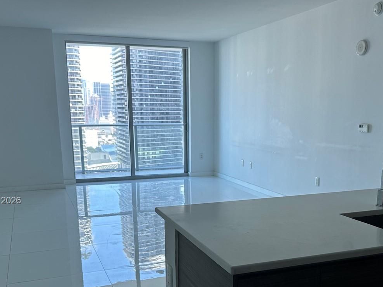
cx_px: 211
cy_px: 201
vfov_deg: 36.3
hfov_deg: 47.8
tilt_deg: -12.6
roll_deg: +0.0
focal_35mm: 39
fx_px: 431
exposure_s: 1/120
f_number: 1.78
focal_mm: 6.86
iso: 64
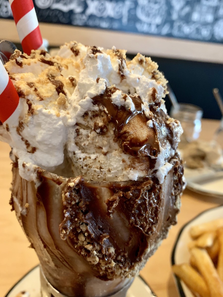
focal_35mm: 26
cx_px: 112
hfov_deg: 53.1
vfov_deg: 67.3
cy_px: 148
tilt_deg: -23.7
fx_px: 223
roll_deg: -6.5
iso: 320
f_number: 1.8
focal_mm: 4.25
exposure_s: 1/60
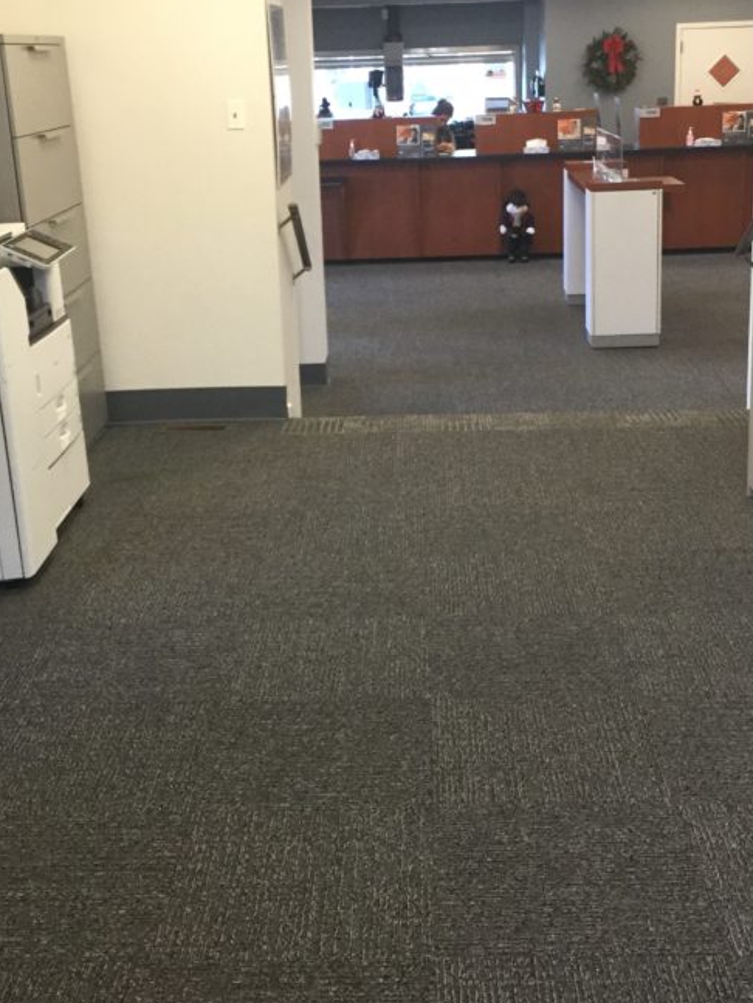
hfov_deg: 29.7
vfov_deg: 38.8
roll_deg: +2.8
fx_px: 1421
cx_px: 392
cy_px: 430
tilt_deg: -13.4
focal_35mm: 49
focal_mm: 3.3
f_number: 2.4
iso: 100
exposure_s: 1/30
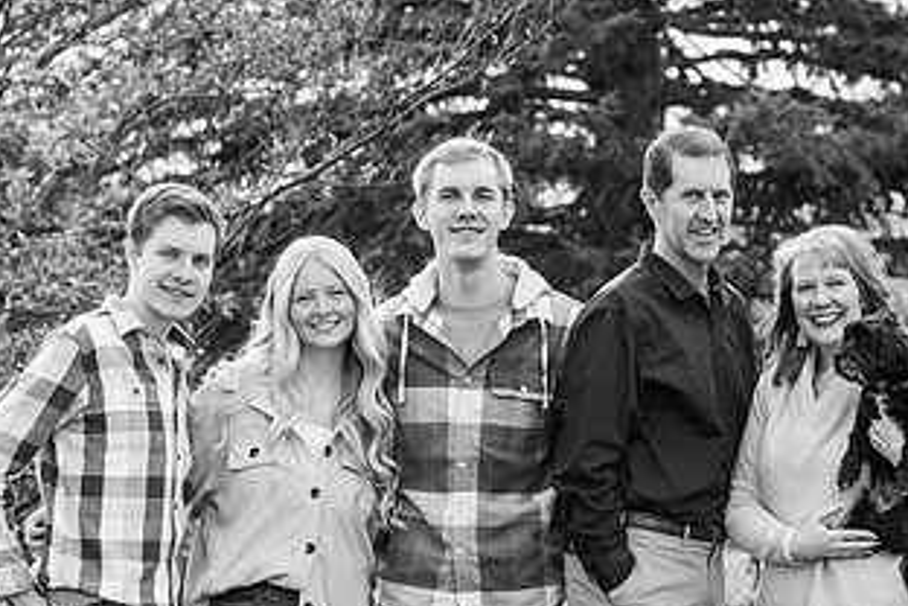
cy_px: 514
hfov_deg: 10.9
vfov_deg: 7.3
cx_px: 480
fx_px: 4741
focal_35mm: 188
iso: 500
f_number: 5
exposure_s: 1/250
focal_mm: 101
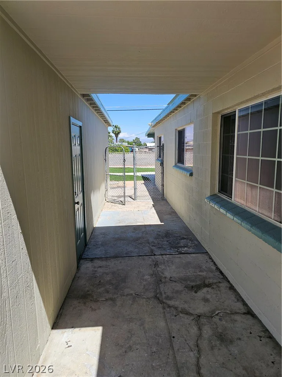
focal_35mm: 23
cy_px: 188
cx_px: 141
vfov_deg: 73.9
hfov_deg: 58.9
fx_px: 250
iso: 10
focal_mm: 6.3
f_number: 1.7
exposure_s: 1/569
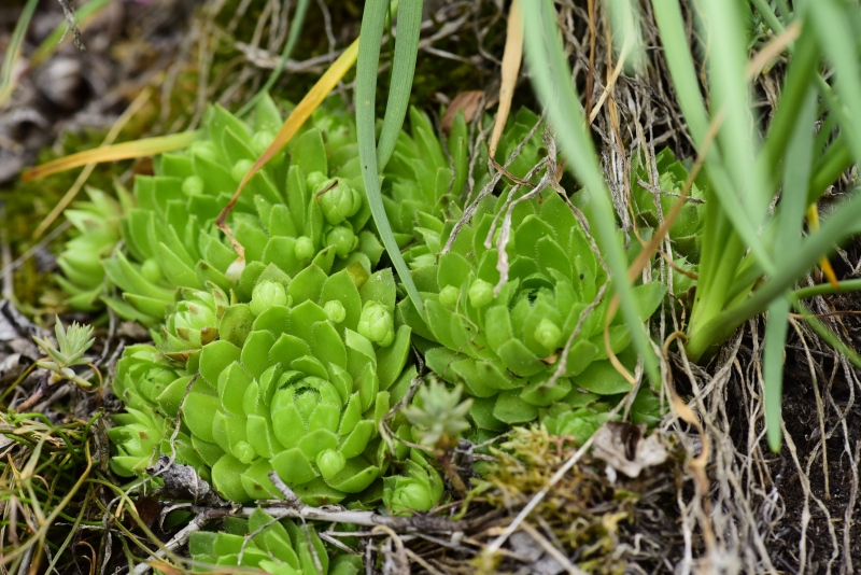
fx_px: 2512
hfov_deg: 19.4
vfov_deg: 13.1
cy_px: 288
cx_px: 430
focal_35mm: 105
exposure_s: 1/125
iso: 800
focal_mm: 105
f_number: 11
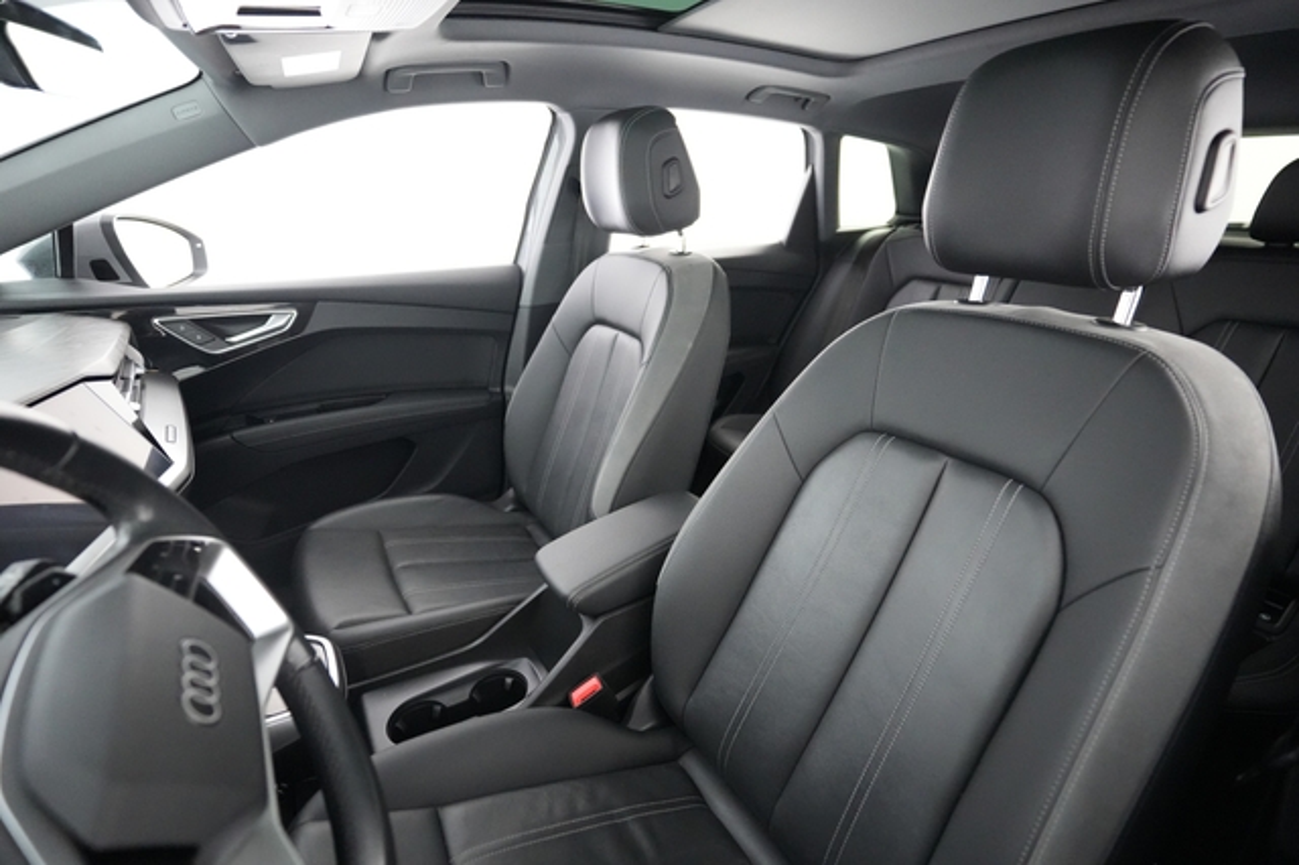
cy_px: 432
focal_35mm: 17
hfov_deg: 93.3
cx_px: 650
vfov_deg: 70.4
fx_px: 613
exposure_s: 1/50
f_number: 2.8
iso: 12800
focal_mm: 17
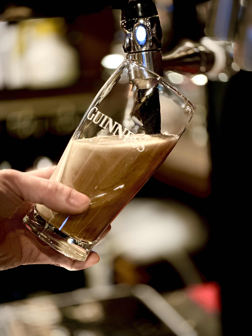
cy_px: 168
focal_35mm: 77
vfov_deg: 25.3
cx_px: 126
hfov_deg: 19.1
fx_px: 747
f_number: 2.8
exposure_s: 1/15
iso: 1000
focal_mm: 9
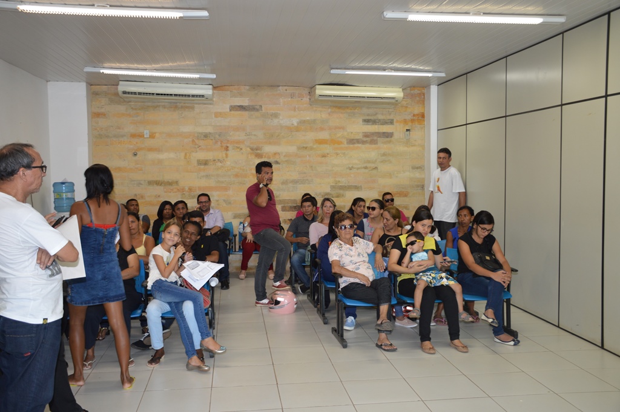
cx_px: 310
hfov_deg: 53.2
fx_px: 619
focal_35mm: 36
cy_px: 206
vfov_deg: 36.8
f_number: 4
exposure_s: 1/60
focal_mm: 24
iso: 400
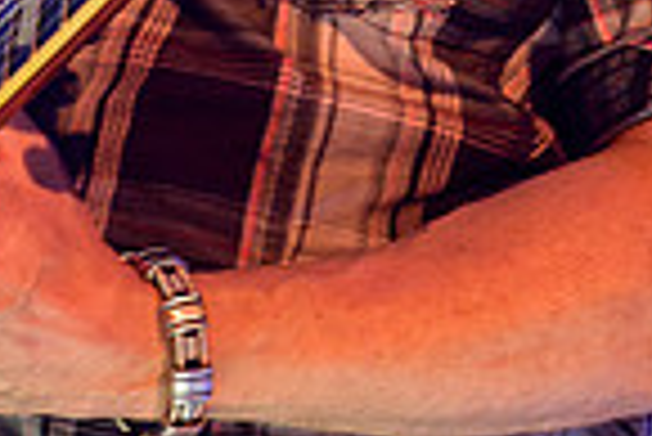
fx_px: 8738
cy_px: -433
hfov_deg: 4.2
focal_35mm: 482
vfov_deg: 2.8
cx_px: -482
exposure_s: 1/125
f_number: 4
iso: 900
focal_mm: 79
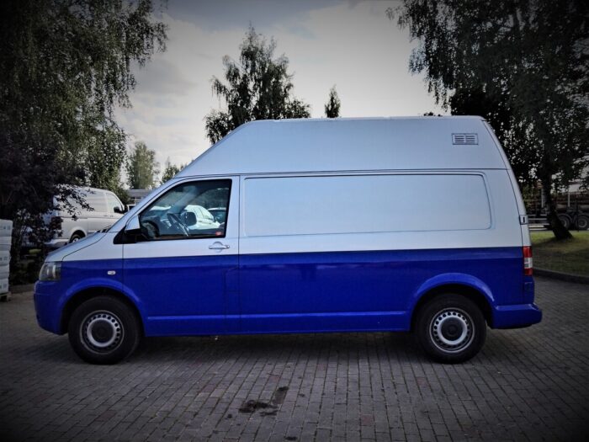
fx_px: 527
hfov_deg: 58.4
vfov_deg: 45.4
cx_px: 294
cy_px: 221
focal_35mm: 31
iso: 100
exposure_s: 1/775
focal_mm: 4.75
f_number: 1.8
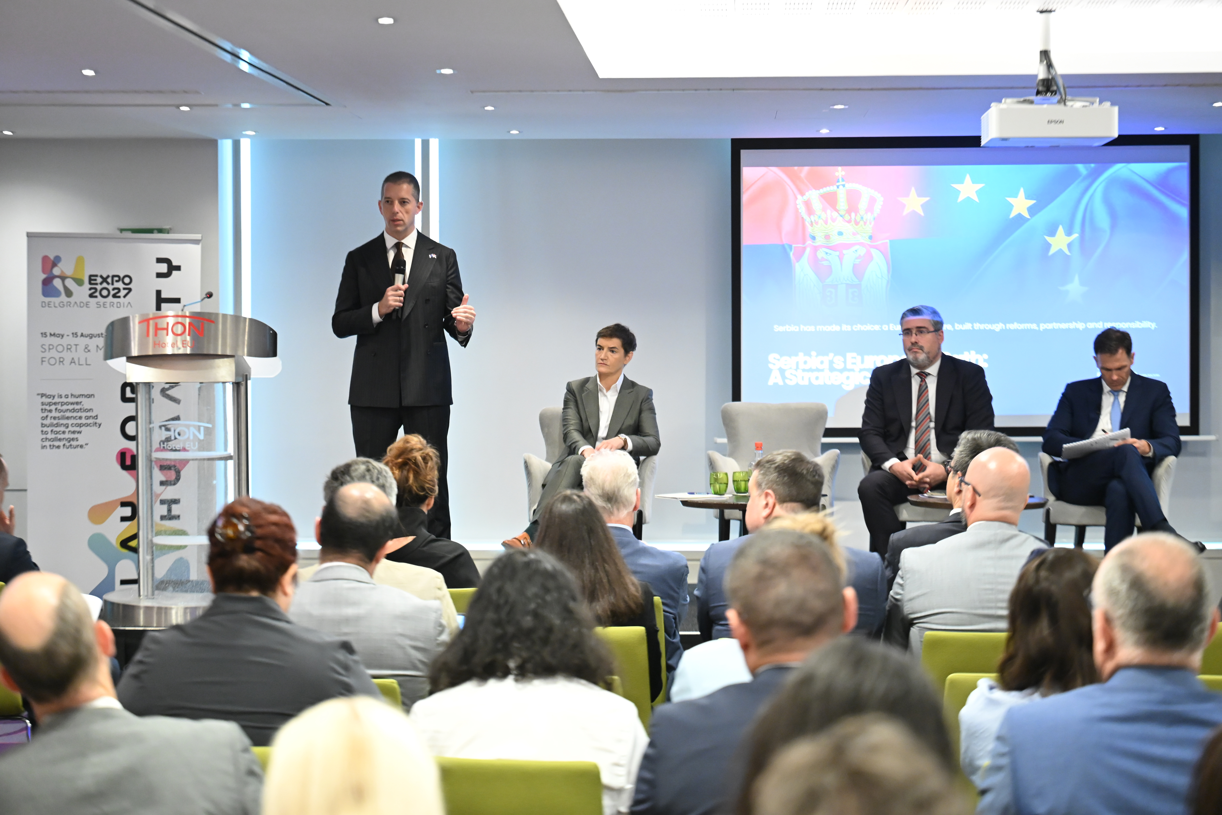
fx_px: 2376
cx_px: 611
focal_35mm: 70
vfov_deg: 19.5
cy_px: 408
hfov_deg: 28.8
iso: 5000
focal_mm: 70
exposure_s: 1/250
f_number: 2.8
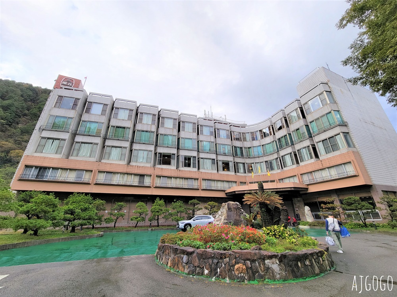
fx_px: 149
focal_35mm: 13
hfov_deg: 106.2
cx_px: 198
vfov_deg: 89.9
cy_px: 148
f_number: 2.2
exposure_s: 1/220
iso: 50
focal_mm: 2.2
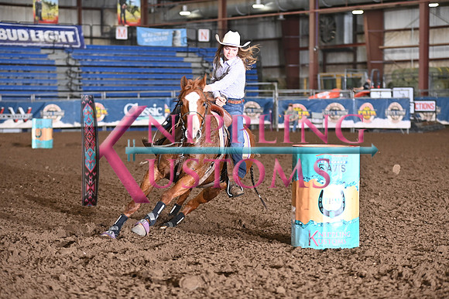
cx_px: 224
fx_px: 1397
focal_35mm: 112
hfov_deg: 18.3
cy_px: 150
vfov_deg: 12.2
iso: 1000
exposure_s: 1/250
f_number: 3.2
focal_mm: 112
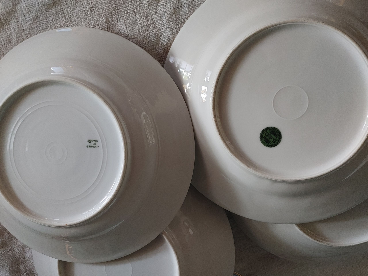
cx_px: 184
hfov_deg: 67.3
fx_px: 276
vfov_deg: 53.1
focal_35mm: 26
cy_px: 138
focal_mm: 4.81
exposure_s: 1/60
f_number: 1.8
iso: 400
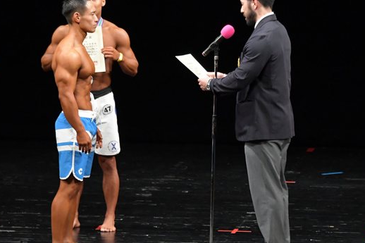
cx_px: 196
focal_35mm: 359
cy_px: 113
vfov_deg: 3.8
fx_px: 3638
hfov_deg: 5.7
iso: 3200
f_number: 5.6
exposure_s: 1/400
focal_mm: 160
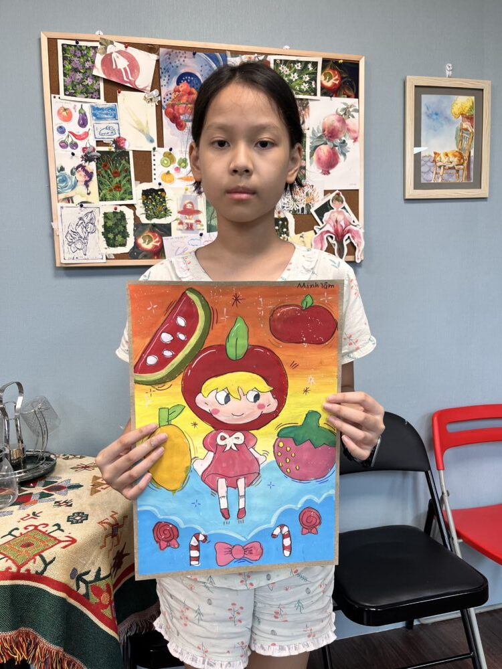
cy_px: 334
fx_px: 503
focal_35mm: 26
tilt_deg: -5.8
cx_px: 251
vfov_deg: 67.3
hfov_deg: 53.1
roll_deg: +0.9
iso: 64
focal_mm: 5.1
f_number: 1.6
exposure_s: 1/100
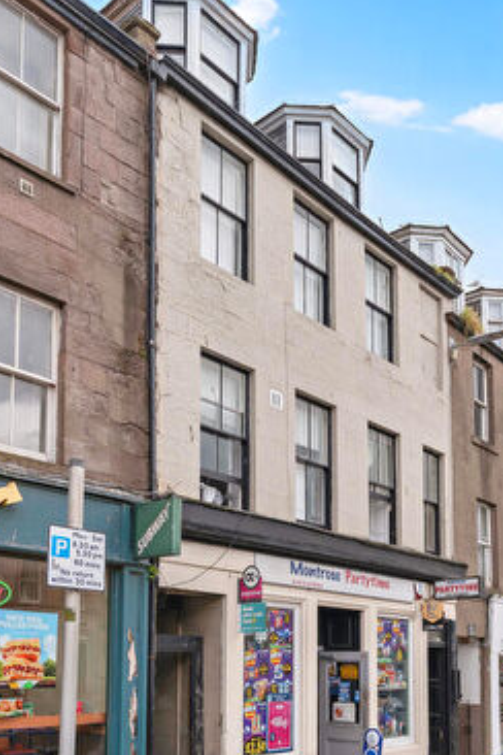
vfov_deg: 55.9
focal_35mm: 33
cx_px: 268
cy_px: 508
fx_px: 692
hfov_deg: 40.0
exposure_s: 1/250
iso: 200
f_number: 5.6
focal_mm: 23
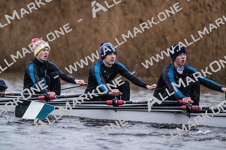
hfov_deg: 5.2
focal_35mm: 400
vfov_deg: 3.4
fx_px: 2512
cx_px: 113
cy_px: 75
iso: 11400
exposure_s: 1/1600
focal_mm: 400
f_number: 4.5
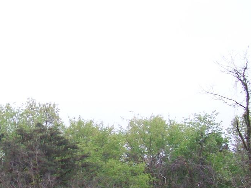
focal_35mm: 106
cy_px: 211
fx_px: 769
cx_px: -20
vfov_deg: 13.7
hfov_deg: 17.9
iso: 64
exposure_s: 1/320
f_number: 2.7
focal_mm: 6.1
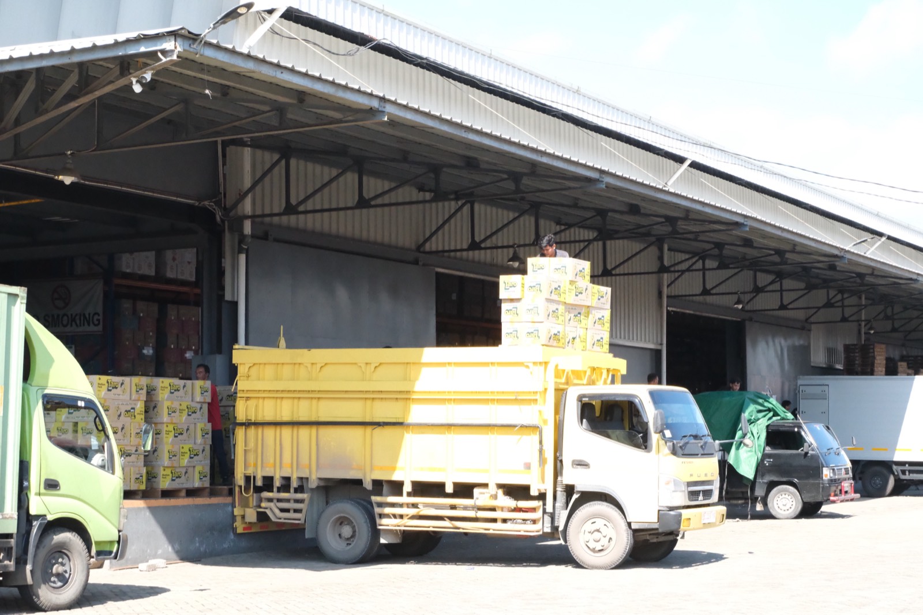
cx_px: 462
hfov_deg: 29.7
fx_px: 1743
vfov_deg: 20.0
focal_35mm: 68
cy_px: 308
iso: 8000
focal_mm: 45
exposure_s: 1/4000
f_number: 7.1
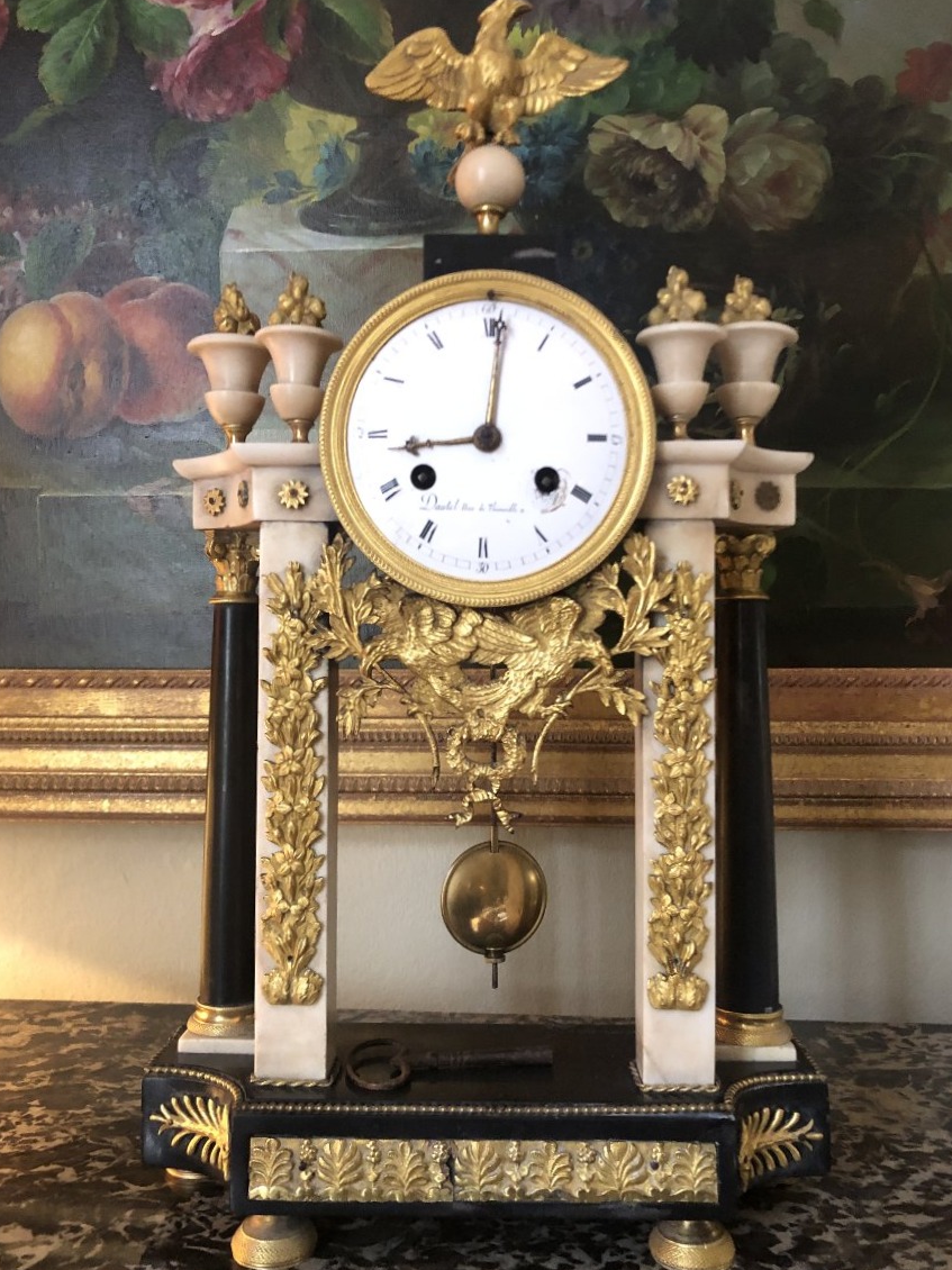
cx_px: 472
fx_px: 1064
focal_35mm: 29
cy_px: 618
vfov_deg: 61.7
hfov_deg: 48.2
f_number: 1.8
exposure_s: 1/5
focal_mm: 4
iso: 100
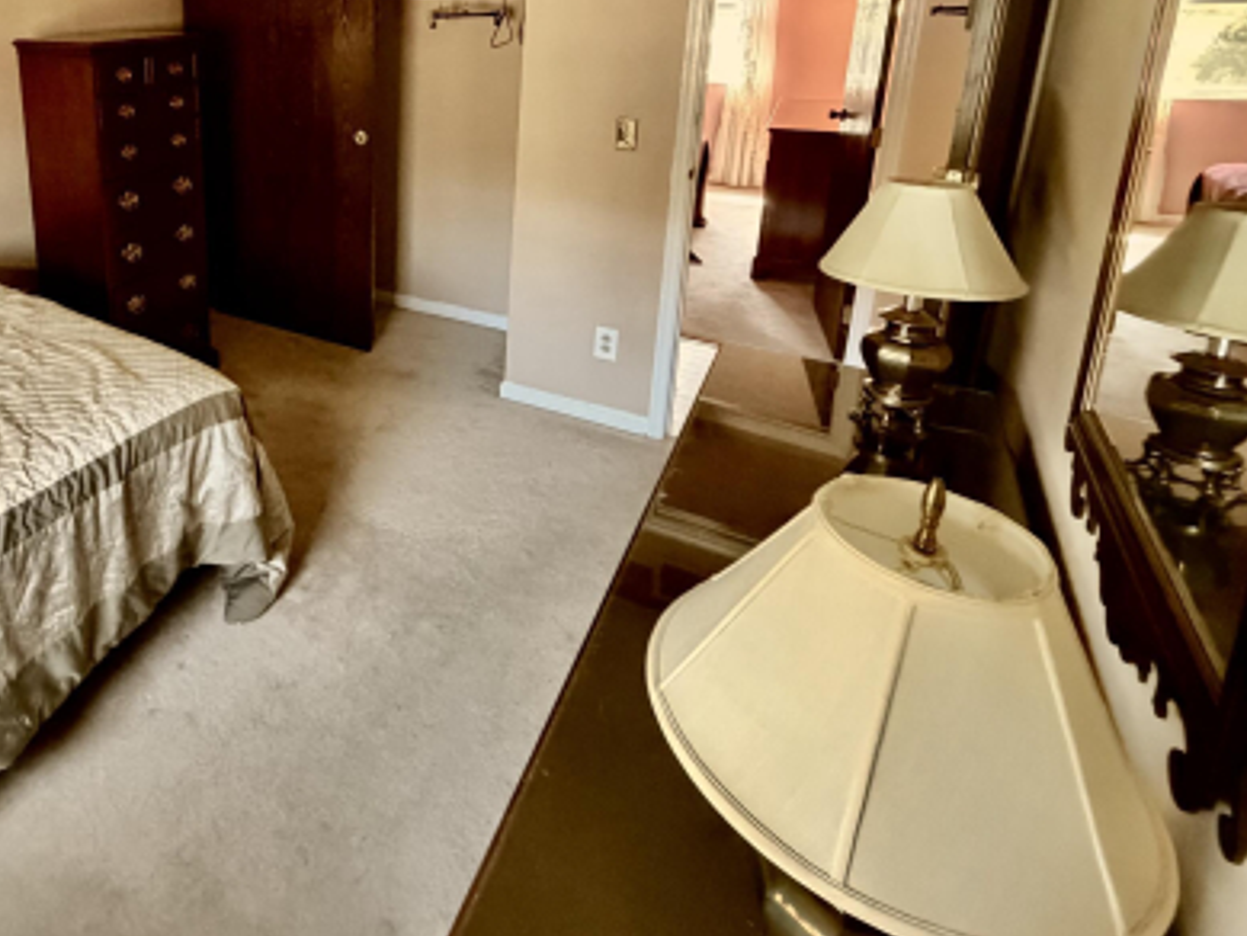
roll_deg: +0.6
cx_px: 293
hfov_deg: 66.5
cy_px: 199
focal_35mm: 24
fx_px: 865
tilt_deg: -13.2
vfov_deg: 53.4
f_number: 2.2
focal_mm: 2.22
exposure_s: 1/60
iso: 1000
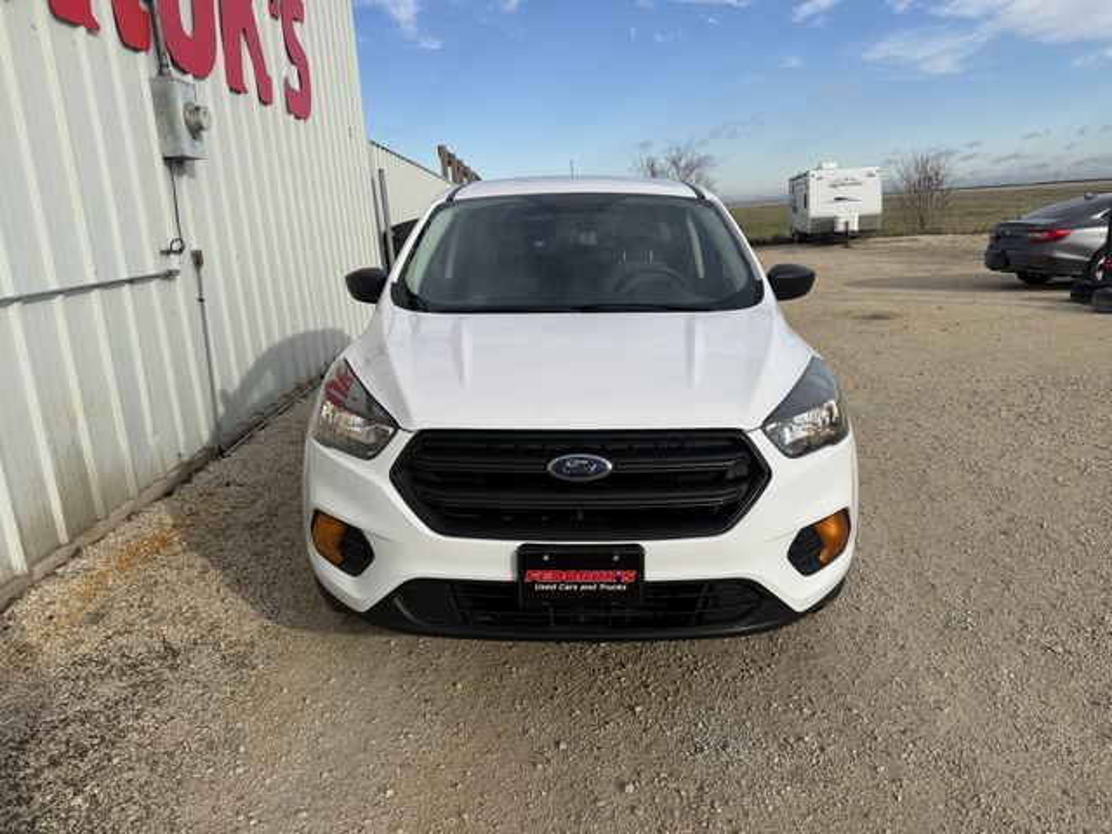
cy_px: 417
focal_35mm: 24
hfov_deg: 71.6
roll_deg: +3.1
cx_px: 556
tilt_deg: -13.9
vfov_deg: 56.8
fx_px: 771
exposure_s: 1/4673
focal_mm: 6.76
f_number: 1.78
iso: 80
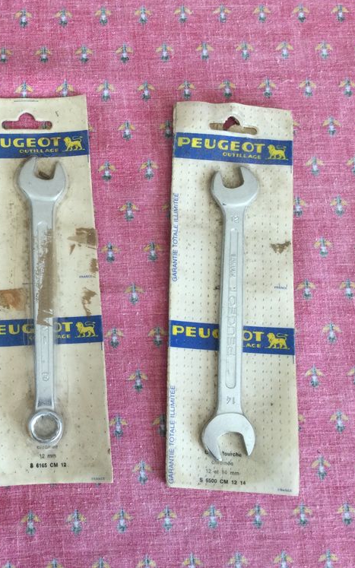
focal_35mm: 44
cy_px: 284
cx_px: -8
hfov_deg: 27.4
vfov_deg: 45.3
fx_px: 681
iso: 32
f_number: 2.4
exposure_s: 1/33
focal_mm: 3.3
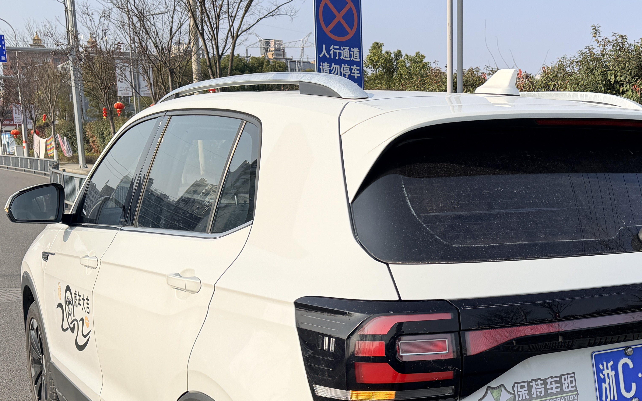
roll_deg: -0.4
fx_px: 840
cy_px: 309
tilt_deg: -9.9
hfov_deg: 40.7
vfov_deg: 26.5
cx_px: 479
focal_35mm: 48
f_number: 1.78
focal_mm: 6.76
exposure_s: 1/2907
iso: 100
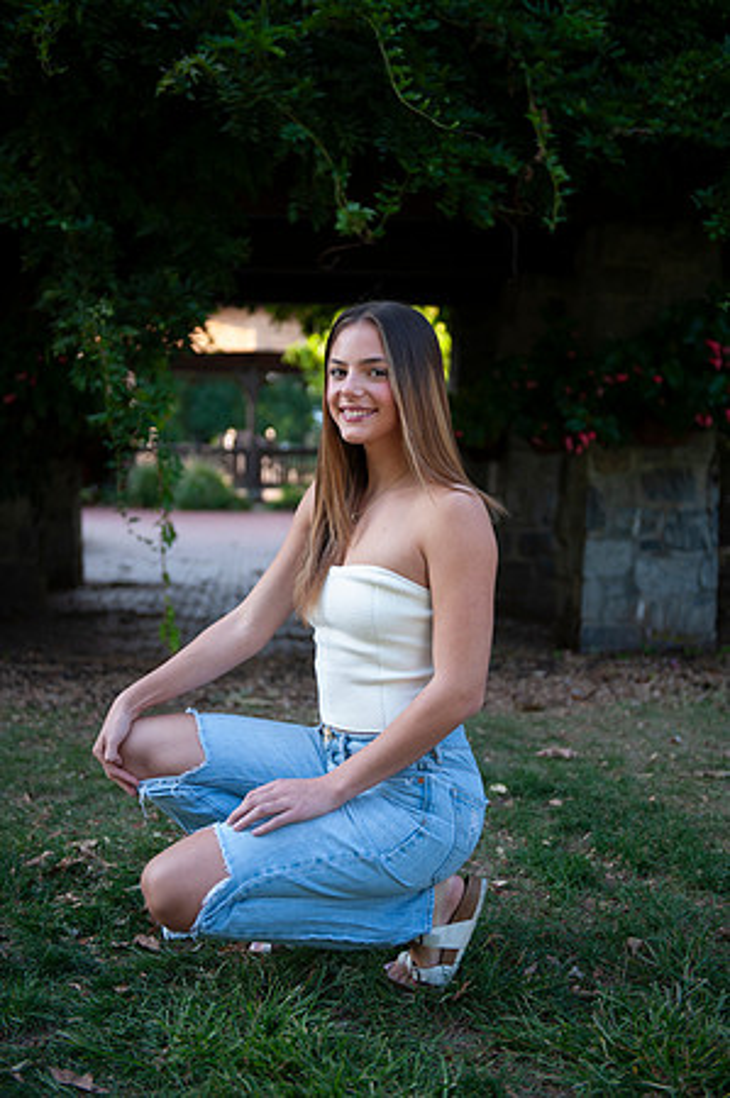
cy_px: 549
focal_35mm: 48
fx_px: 1463
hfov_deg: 28.0
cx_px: 365
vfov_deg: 41.2
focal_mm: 48
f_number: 2.8
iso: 100
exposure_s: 1/200
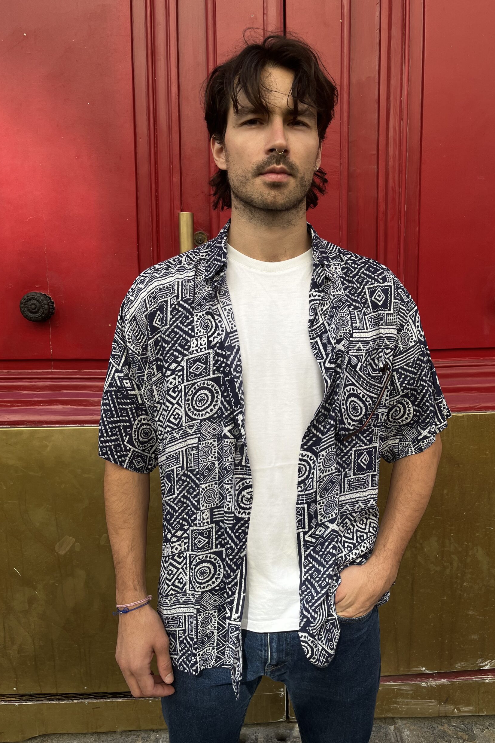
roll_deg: +0.7
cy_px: 363
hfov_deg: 46.4
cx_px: 258
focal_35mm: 28
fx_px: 577
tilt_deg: -9.3
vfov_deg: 65.5
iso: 50
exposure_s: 1/714
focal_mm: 5.1
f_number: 1.6
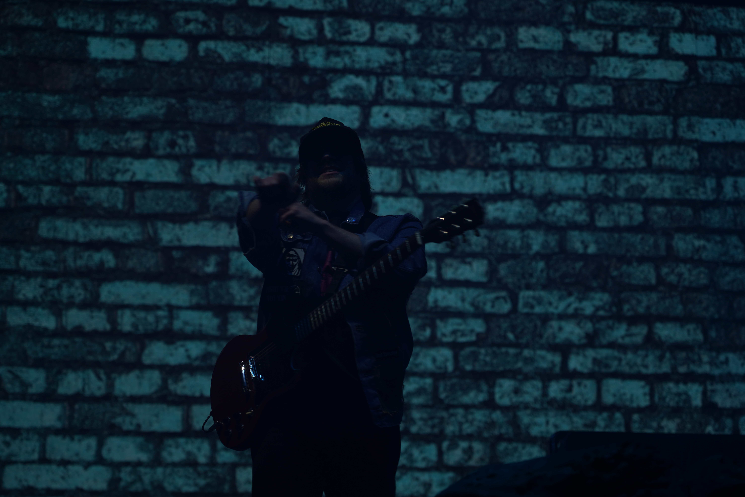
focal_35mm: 105
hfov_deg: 19.5
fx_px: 2173
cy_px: 248
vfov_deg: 13.0
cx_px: 372
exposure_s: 1/160
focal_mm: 105
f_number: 4.5
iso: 100
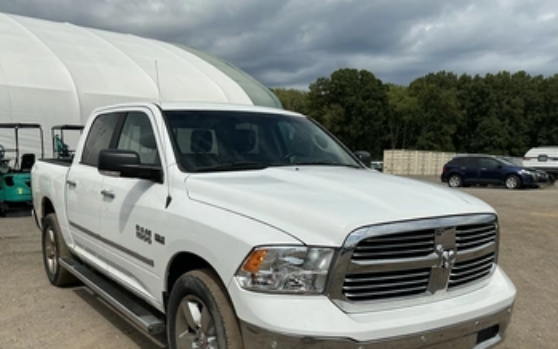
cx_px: 265
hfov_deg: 56.7
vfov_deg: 36.8
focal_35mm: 34
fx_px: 517
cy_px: 239
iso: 25
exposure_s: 1/4785
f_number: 1.8
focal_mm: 3
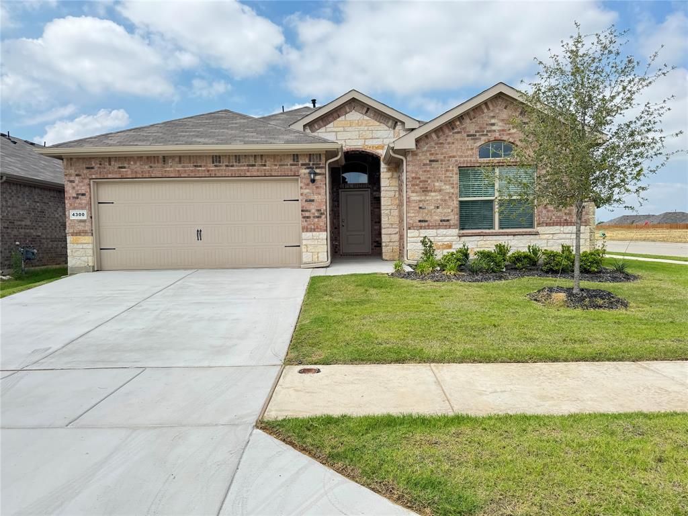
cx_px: 344
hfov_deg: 71.6
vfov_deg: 56.8
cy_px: 258
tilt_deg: -3.7
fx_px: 477
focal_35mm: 24
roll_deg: +1.4
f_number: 1.78
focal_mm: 6.76
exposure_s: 1/1818
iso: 80
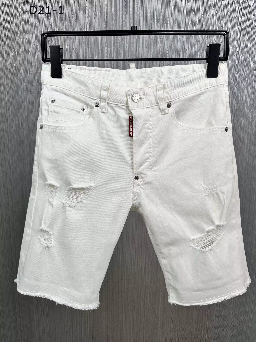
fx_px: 237
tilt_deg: -9.4
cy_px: 171
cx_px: 128
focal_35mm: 24
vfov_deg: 71.6
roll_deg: +0.3
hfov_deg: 56.8
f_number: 1.78
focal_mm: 6.86
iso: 64
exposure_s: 1/188
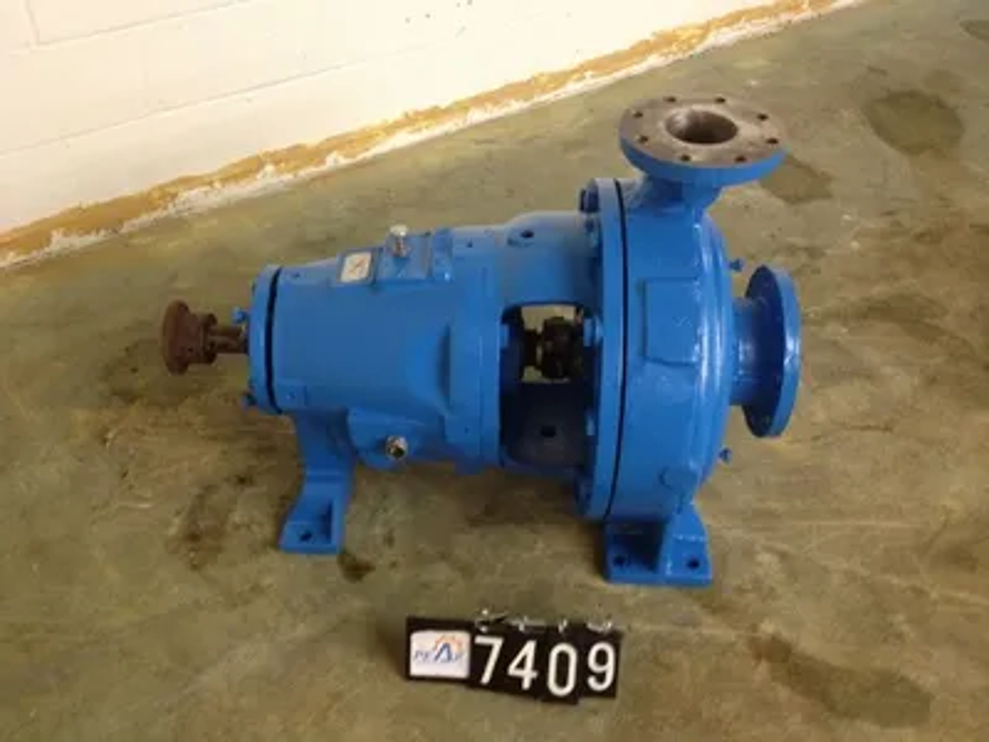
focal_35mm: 35
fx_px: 1000
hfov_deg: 52.6
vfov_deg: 40.7
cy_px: 371
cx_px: 494
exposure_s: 1/20
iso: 250
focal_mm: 4.28
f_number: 2.4
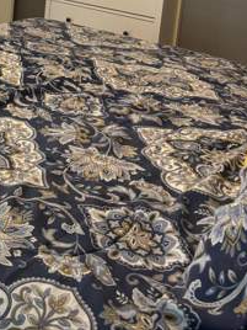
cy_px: -21
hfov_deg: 22.2
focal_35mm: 62
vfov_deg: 28.7
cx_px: -34
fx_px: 590
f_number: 1.6
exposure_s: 1/60
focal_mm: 5.96
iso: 250
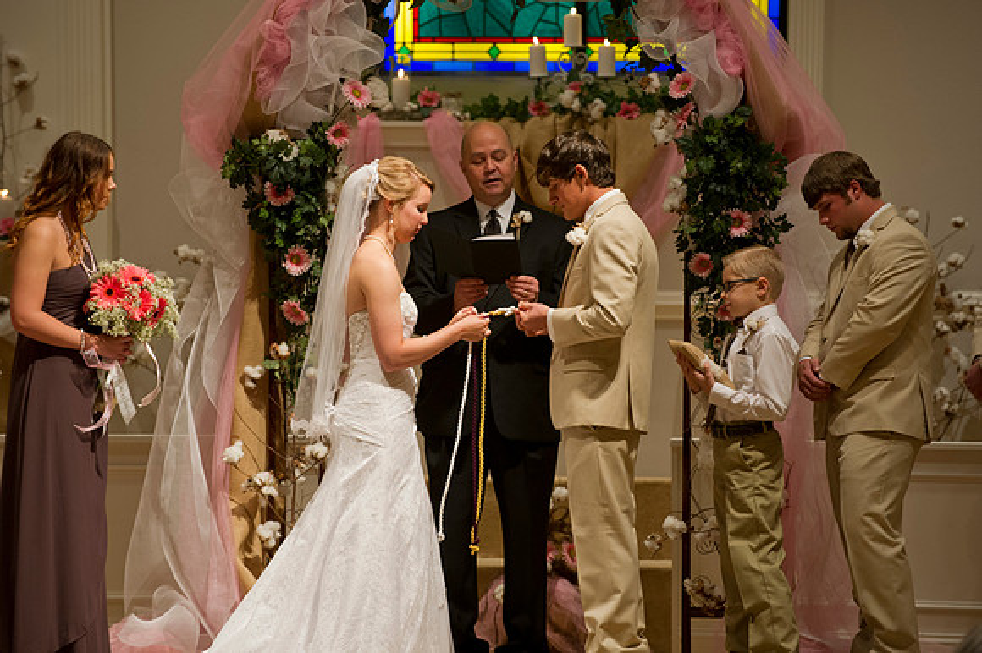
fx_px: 4907
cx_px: 491
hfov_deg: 11.4
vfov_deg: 7.6
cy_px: 326
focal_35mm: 180
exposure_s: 1/125
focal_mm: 180
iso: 1600
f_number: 4
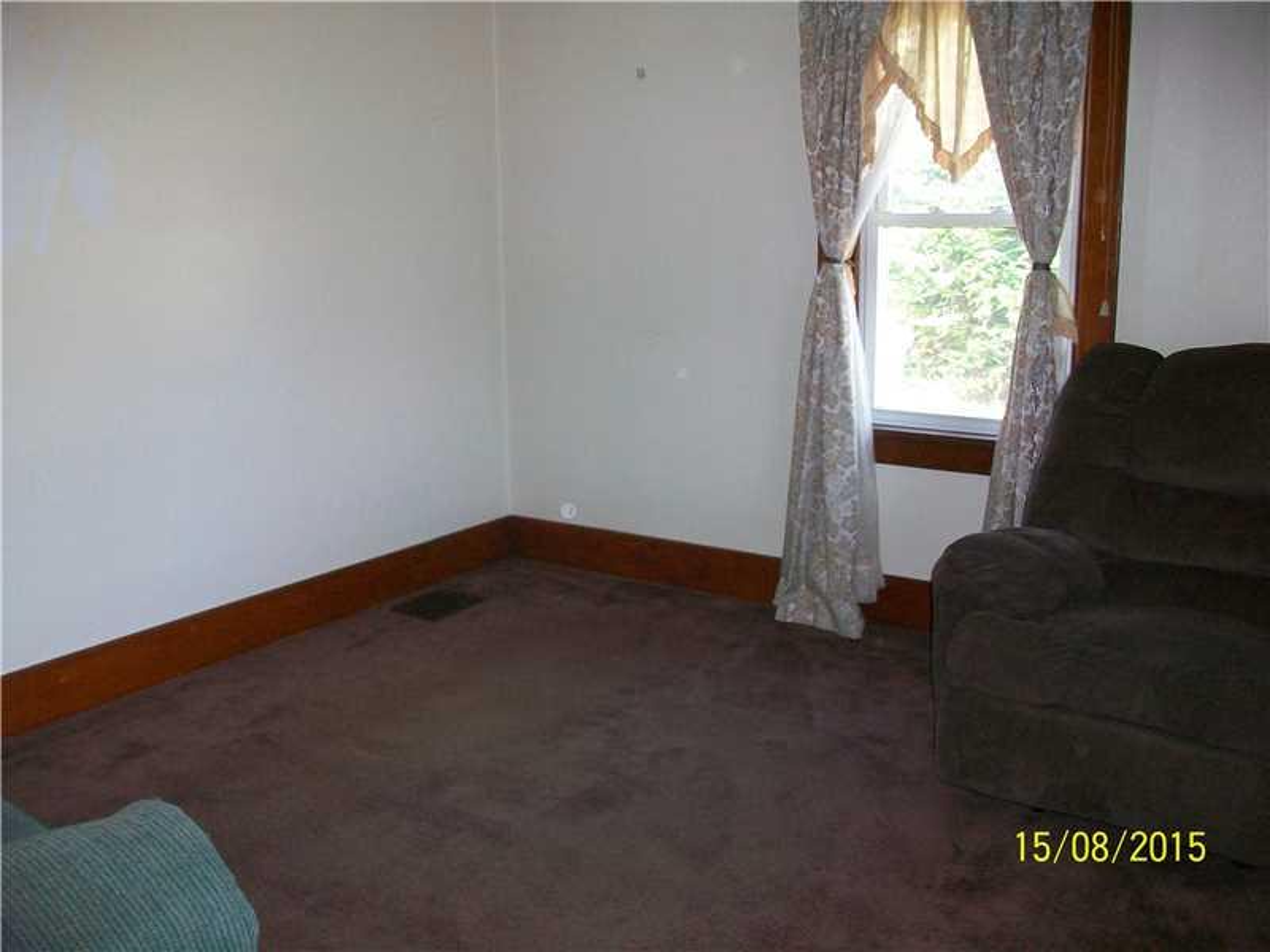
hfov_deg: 56.8
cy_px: 476
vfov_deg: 44.2
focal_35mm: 32
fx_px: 1174
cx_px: 635
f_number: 2.8
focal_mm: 5.7
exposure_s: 1/60
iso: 160
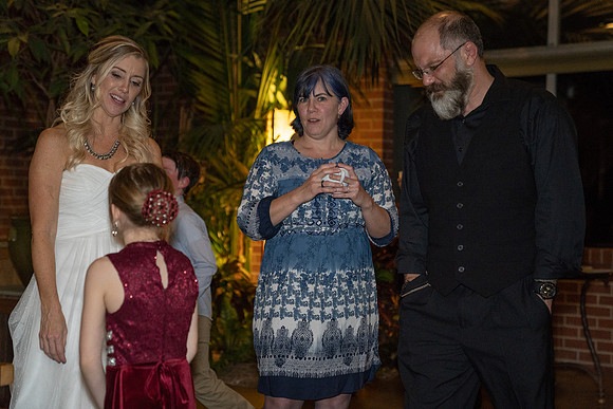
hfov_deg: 32.4
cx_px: 306
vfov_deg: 21.9
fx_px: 1056
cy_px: 204
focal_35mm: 62
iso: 2500
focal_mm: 62
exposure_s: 1/250
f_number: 2.8
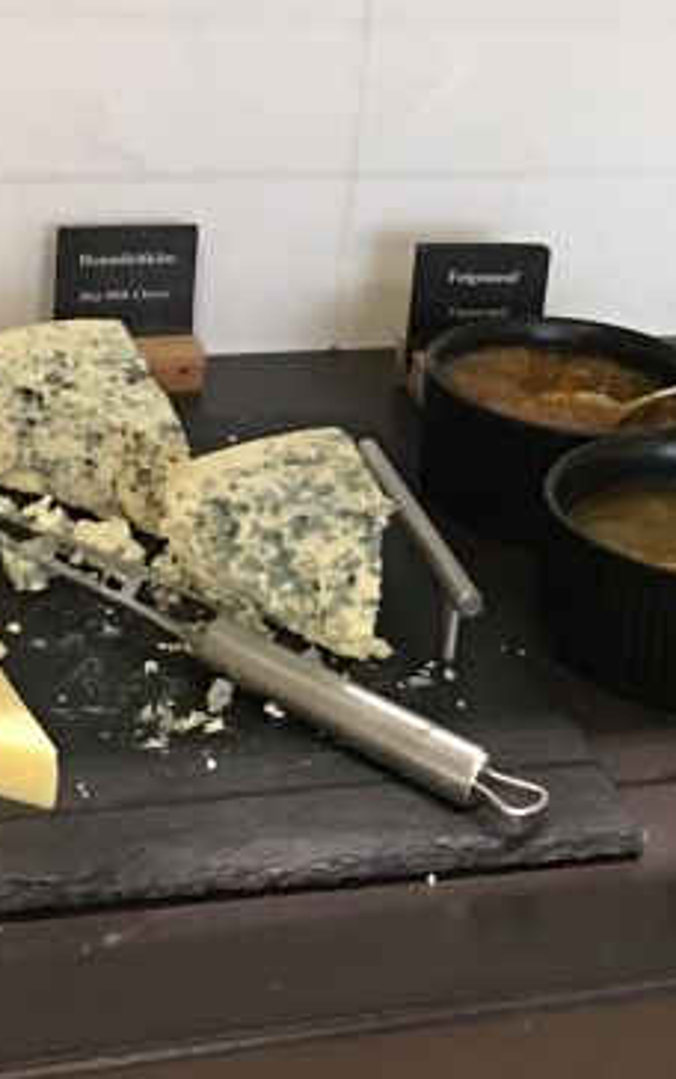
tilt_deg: -18.6
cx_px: 406
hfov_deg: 16.1
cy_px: 302
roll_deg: -5.5
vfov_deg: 25.3
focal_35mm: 81
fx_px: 2384
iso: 160
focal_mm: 4.15
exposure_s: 1/8
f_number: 2.2
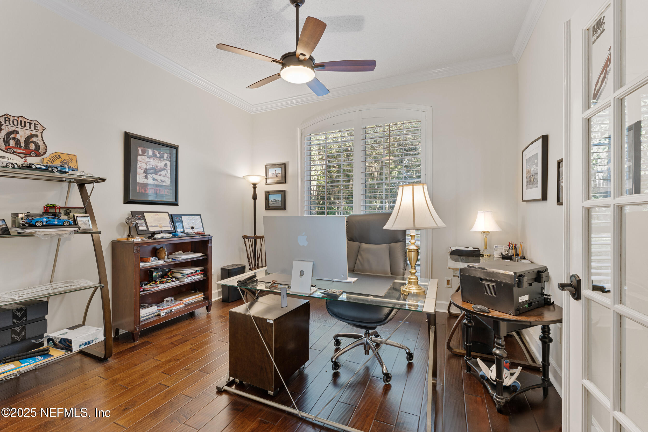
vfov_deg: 76.2
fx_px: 275
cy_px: 216
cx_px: 324
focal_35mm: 15
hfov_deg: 99.3
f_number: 9
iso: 250
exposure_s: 3.2
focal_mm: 15.3
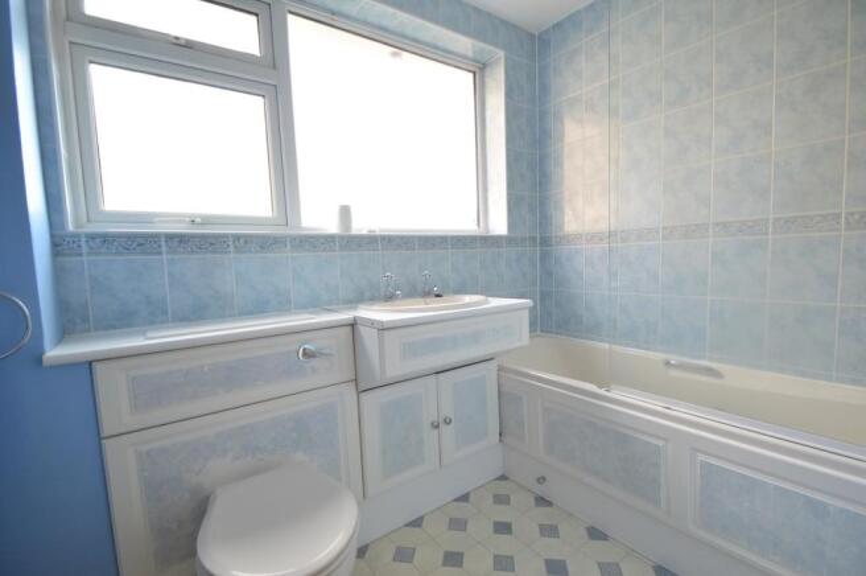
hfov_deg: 100.4
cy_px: 288
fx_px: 360
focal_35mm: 15
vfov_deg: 77.2
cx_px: 433
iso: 100
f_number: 3.5
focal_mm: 10
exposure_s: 1/20
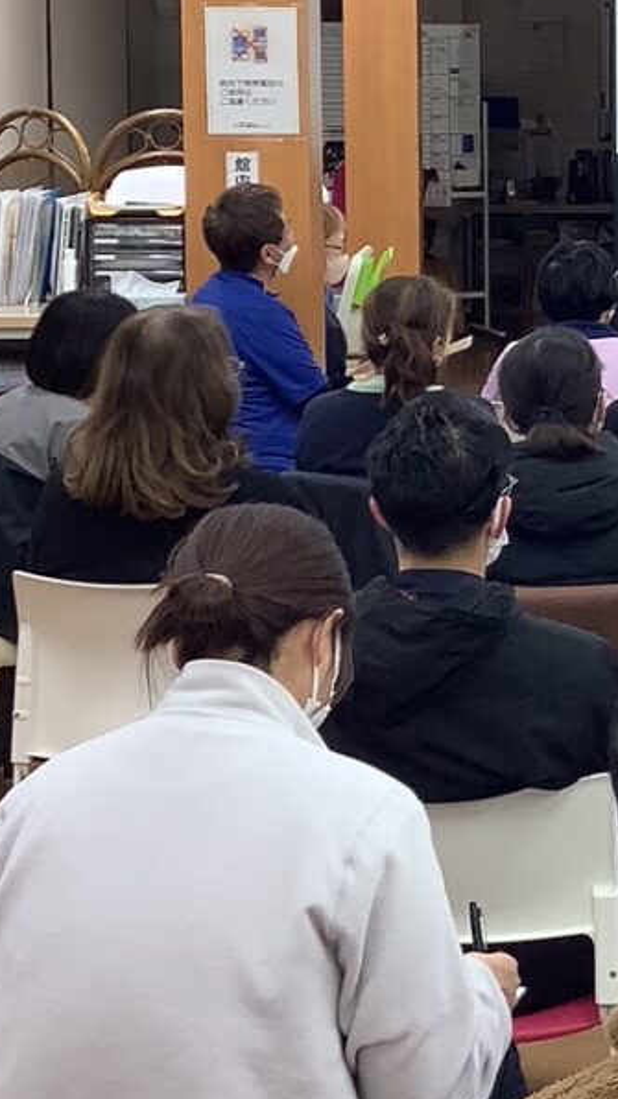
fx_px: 2536
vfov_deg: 24.2
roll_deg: -0.5
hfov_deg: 13.2
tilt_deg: -5.4
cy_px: 280
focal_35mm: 87
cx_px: 887
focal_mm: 3.3
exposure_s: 1/60
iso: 50
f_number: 2.4
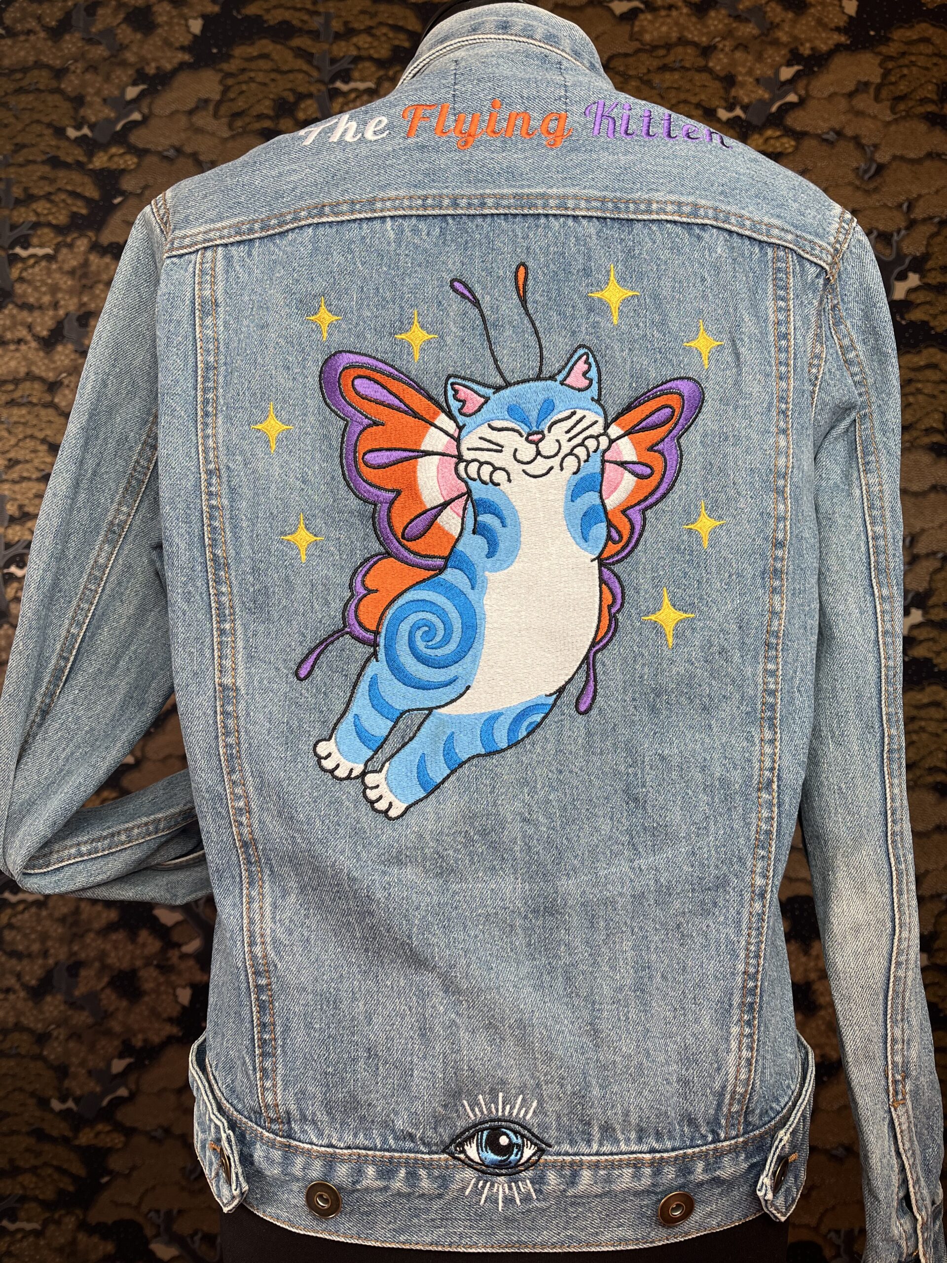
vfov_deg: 67.3
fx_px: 948
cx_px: 474
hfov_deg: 53.1
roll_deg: +0.0
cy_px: 632
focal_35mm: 26
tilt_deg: +1.3
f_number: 1.6
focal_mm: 5.1
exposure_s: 1/108
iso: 32
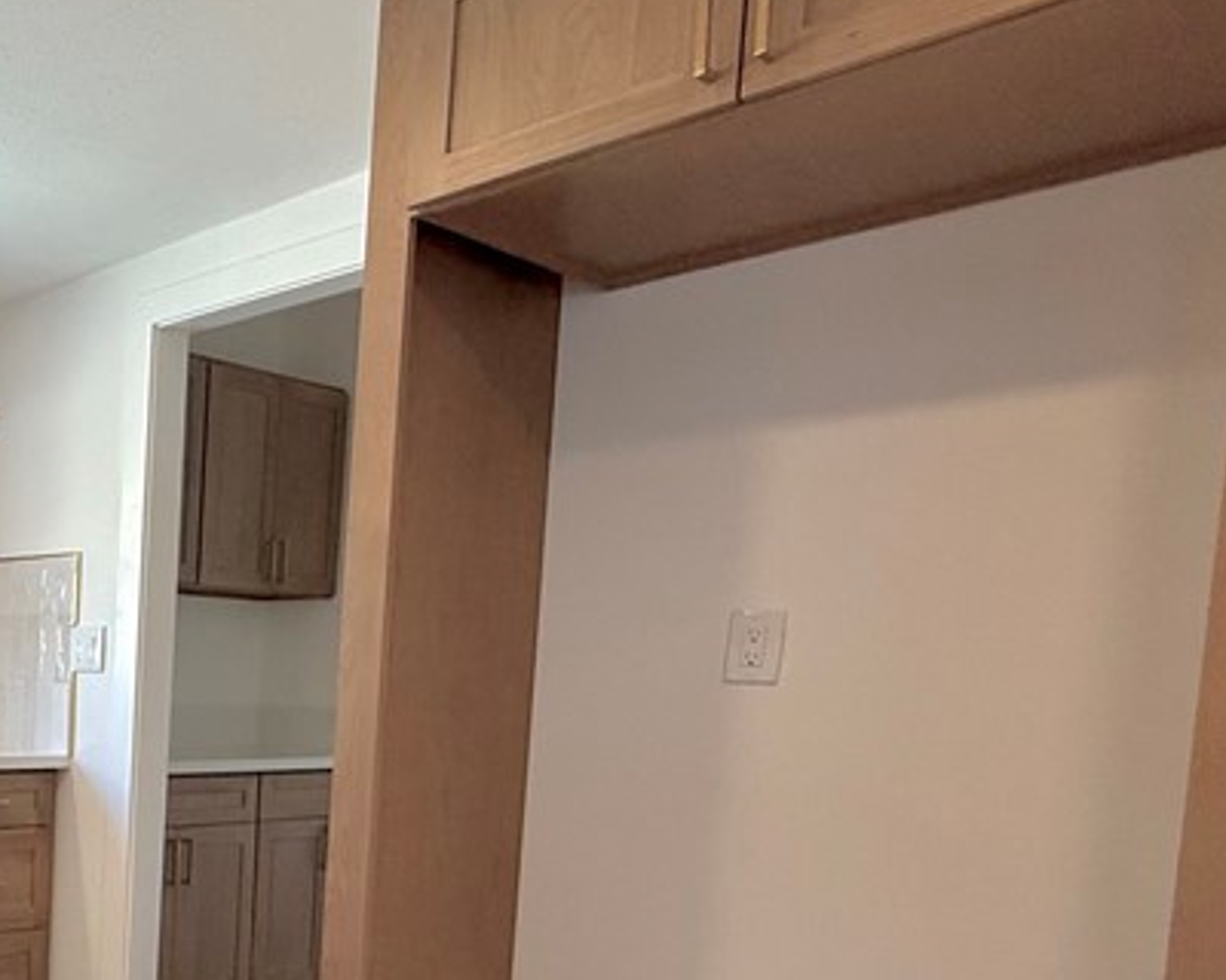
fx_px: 1270
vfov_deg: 40.4
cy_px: 790
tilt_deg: -4.3
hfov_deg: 39.7
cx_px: -187
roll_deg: -1.3
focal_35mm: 35
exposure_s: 1/120
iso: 125
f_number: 2.2
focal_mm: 2.22
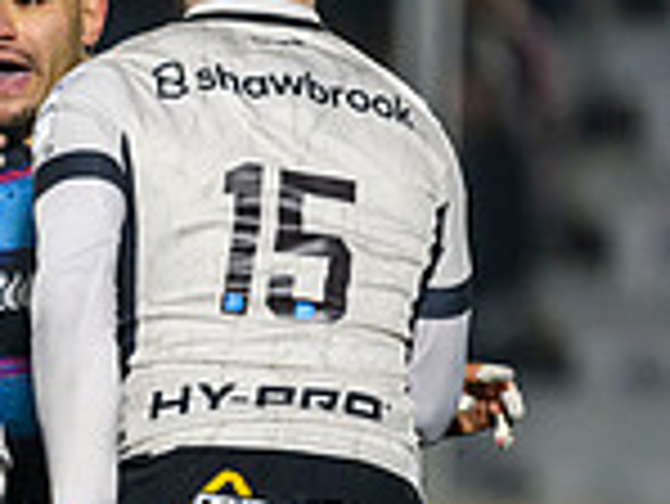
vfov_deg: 0.6
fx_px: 46025
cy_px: 719
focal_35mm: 2376
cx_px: -540
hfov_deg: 0.8
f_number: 4
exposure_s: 1/1600
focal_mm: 560
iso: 5000
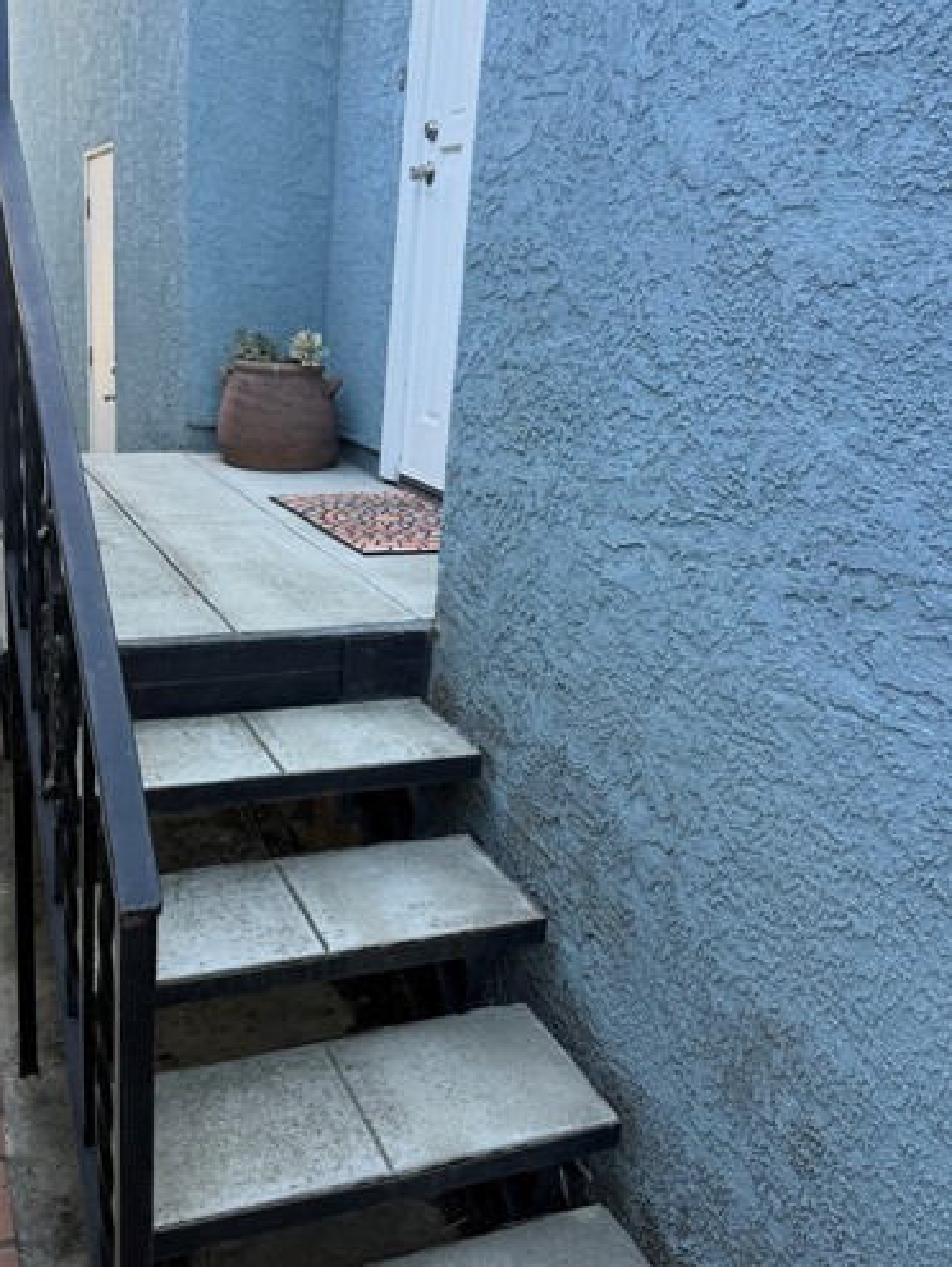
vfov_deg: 58.3
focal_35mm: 31
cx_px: 363
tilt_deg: -16.6
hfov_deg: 45.2
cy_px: 653
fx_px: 1135
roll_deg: -4.5
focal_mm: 6.76
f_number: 1.78
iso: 100
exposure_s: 1/255
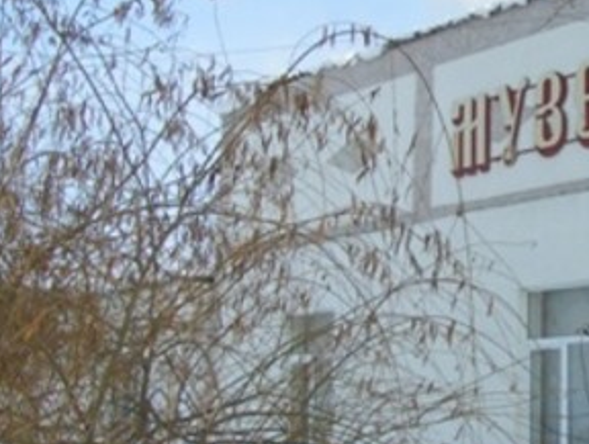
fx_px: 1295
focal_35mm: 76
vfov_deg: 19.4
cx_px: 573
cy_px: 163
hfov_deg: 24.6
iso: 50
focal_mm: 5.8
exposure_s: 1/400
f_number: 5.6
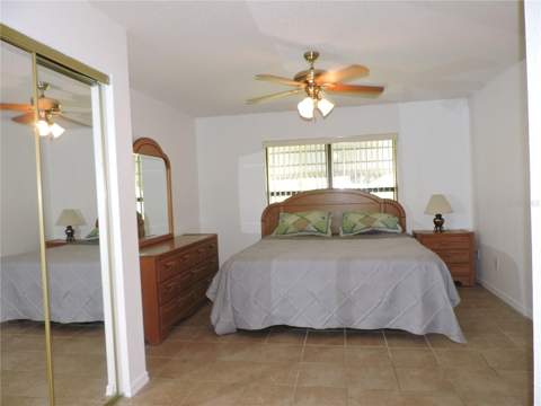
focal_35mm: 24
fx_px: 375
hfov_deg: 71.6
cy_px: 203
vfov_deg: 56.8
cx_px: 270
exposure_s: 1/30
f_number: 3
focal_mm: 4.3
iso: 200
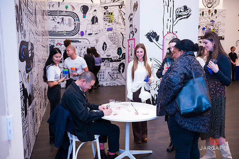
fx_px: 212
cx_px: 120
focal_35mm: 32
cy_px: 80
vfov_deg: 41.1
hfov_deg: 58.7
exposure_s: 1/200
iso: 1600
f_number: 3.2
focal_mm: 32
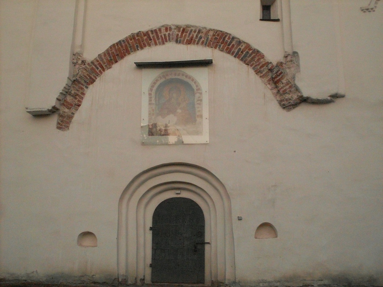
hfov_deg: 49.0
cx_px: 192
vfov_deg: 37.7
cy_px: 144
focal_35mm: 38
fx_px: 420
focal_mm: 6.3
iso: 400
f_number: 8.4
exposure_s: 1/90
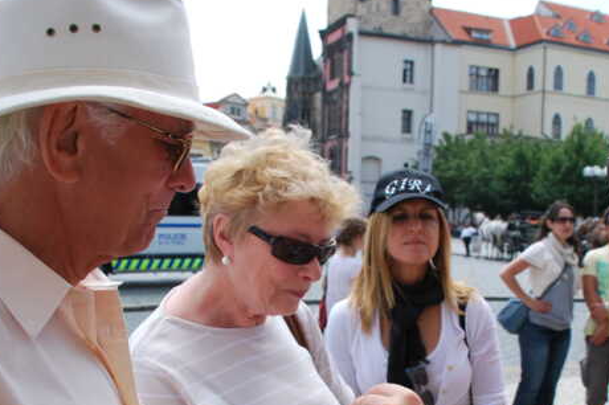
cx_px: 340
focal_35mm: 47
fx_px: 794
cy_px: 343
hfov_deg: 41.9
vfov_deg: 27.8
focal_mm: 18
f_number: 6.3
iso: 100
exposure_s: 1/160
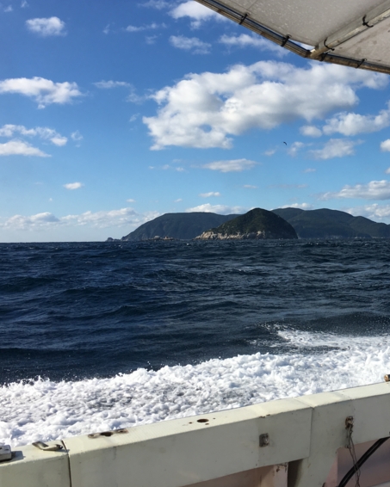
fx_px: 577
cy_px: 231
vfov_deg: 45.8
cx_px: 317
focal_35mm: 40
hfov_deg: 36.0
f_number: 2.2
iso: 25
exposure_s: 1/2653
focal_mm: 4.15
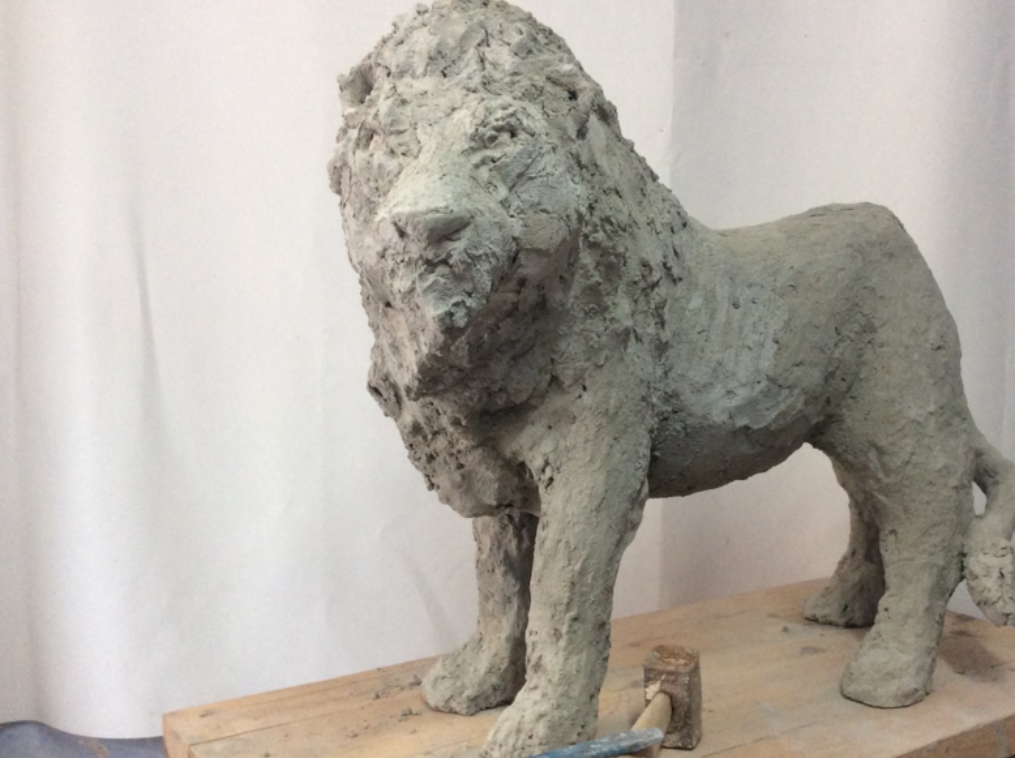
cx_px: 577
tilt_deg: -8.3
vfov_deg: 36.7
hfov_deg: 47.8
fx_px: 1142
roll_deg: -0.4
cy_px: 425
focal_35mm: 39
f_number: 2.4
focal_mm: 3.3
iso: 125
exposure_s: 1/25
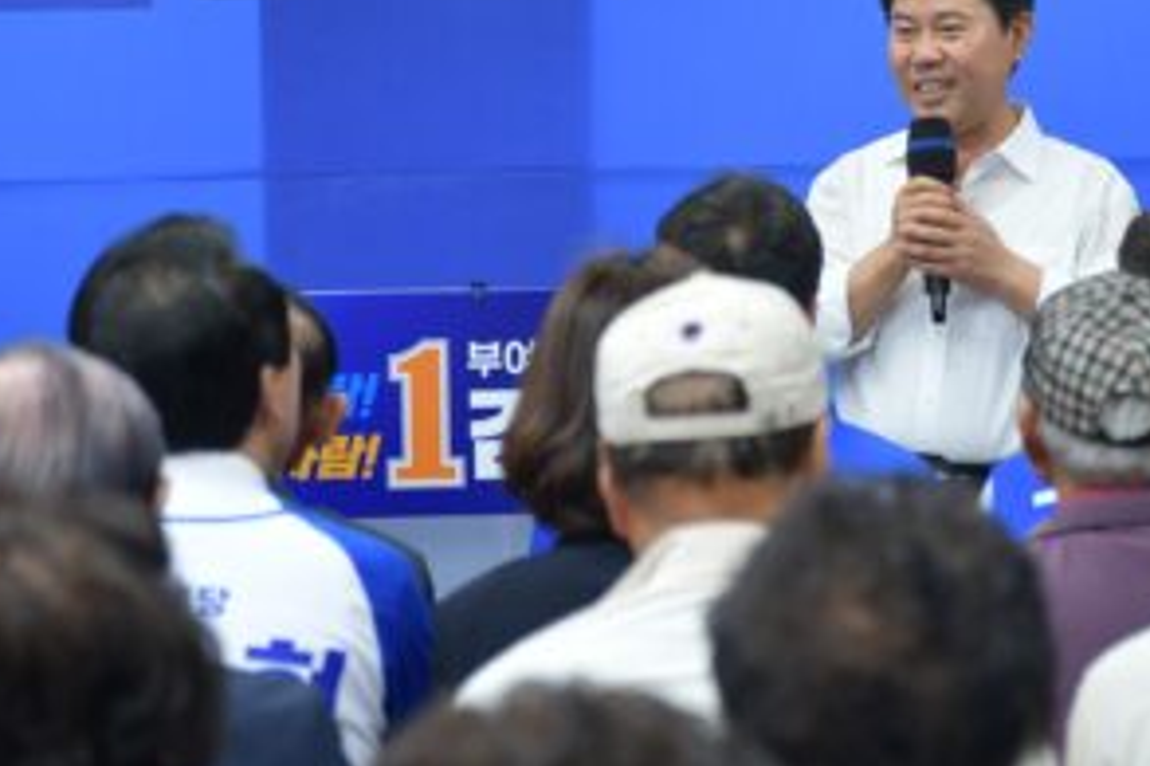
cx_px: 942
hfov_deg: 14.4
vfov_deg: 9.6
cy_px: 206
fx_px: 4533
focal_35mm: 142
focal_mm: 65
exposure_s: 1/200
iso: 800
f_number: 2.8
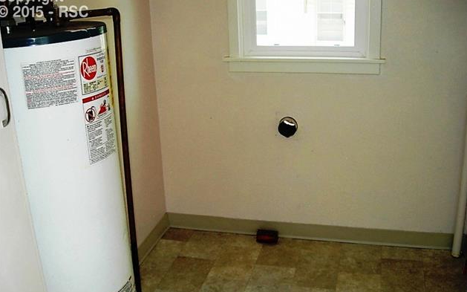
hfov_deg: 48.2
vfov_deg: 31.2
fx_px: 522
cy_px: 166
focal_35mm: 41
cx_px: 233
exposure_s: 1/32
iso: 79
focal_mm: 7.8
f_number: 2.8
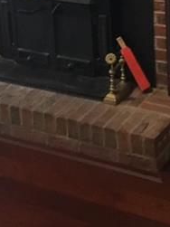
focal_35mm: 95
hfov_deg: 15.3
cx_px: 171
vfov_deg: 19.1
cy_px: -70
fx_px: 623
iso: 200
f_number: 2.4
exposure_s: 1/24
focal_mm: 3.3
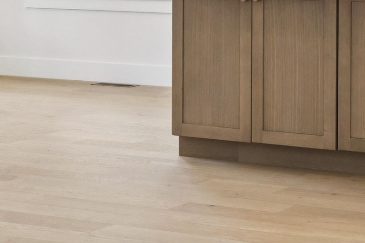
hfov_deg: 15.0
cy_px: -53
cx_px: 293
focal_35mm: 136
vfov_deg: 9.9
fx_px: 1379
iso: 640
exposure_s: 1/25
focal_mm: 35
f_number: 8
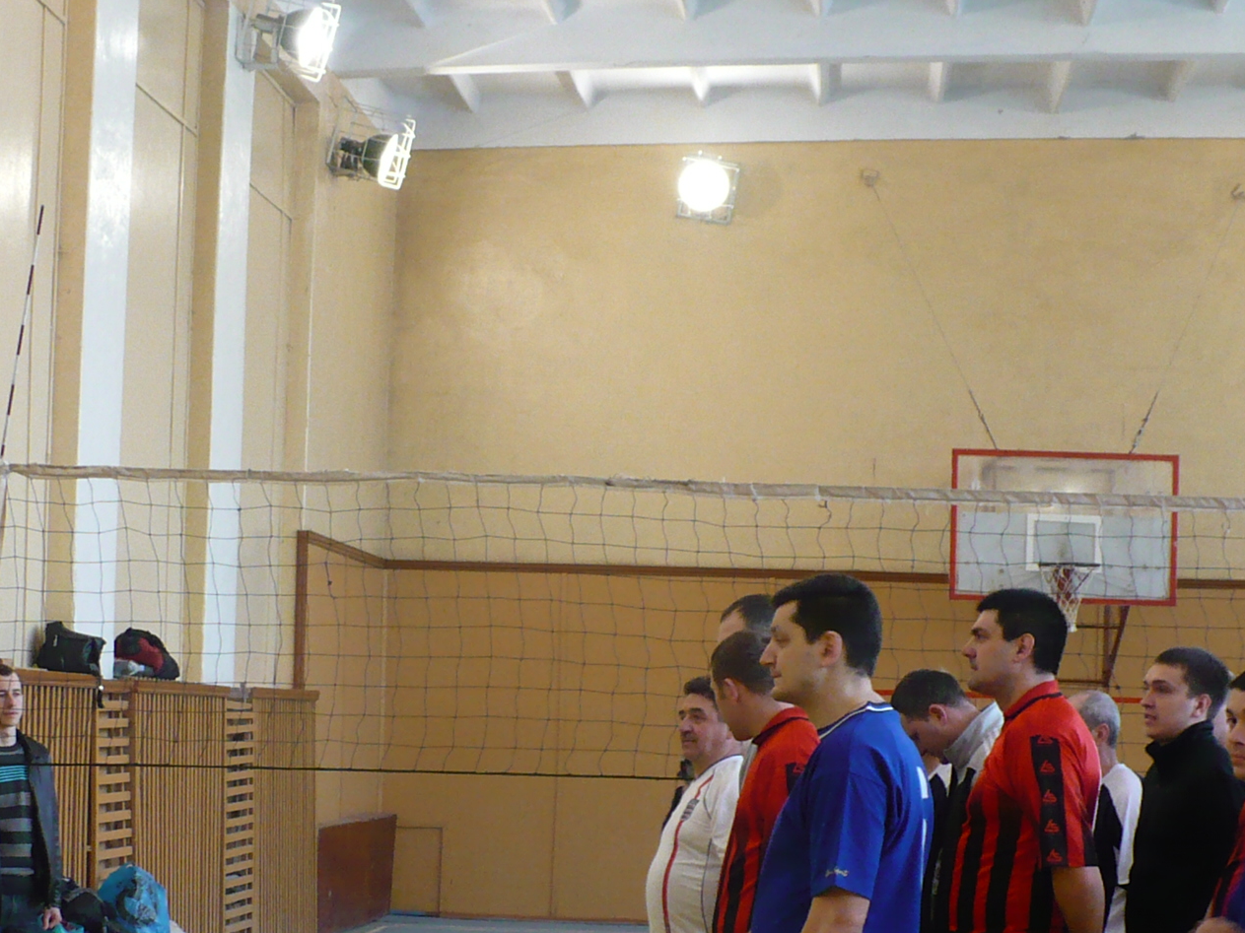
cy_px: 808
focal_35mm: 75
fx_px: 2697
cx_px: 550
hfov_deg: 26.0
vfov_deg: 19.3
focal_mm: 6.1
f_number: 2.8
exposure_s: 1/20
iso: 200
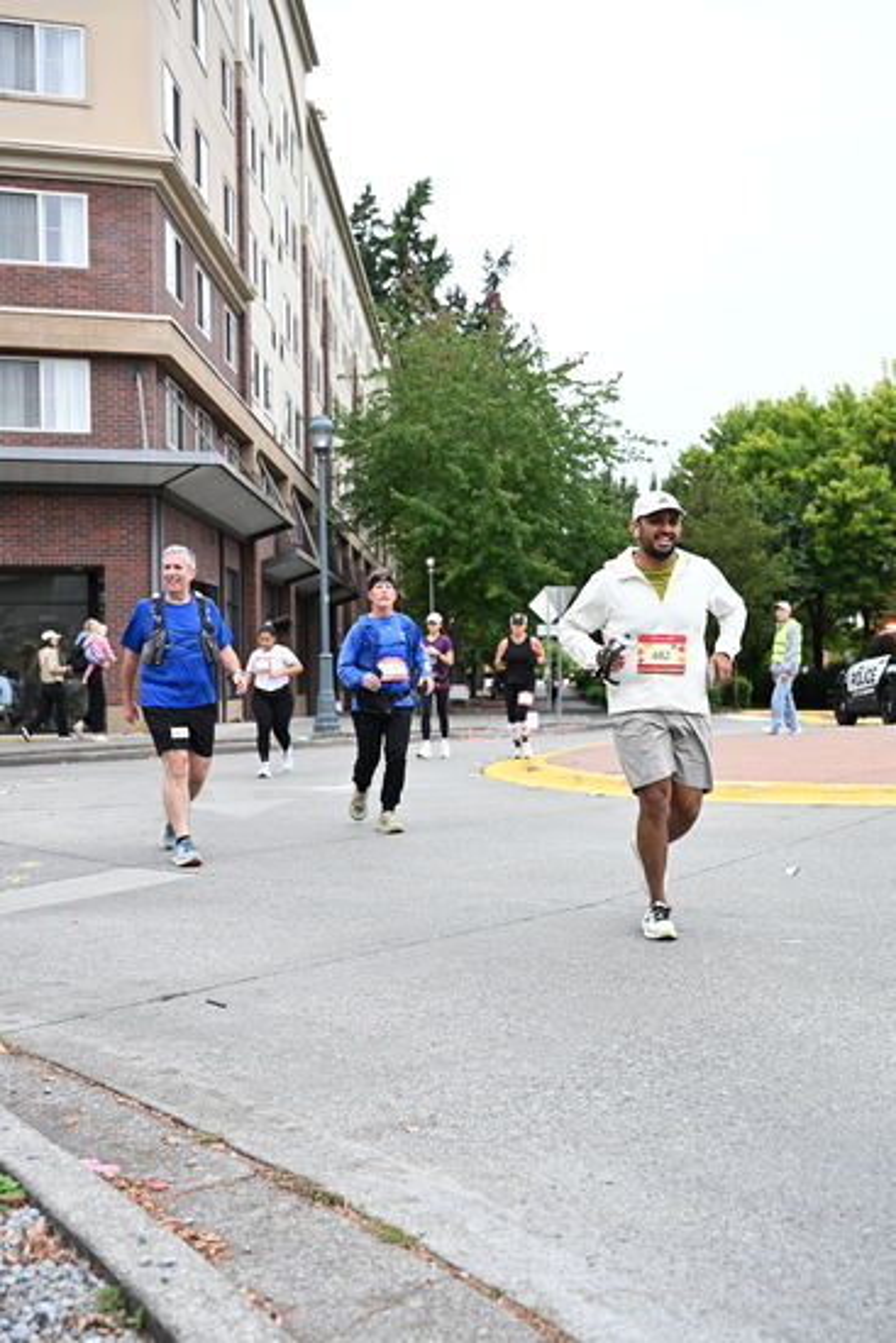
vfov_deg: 47.4
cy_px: 672
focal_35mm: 41
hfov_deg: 32.6
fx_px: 1530
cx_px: 448
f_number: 4
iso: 1600
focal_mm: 41
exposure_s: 1/640
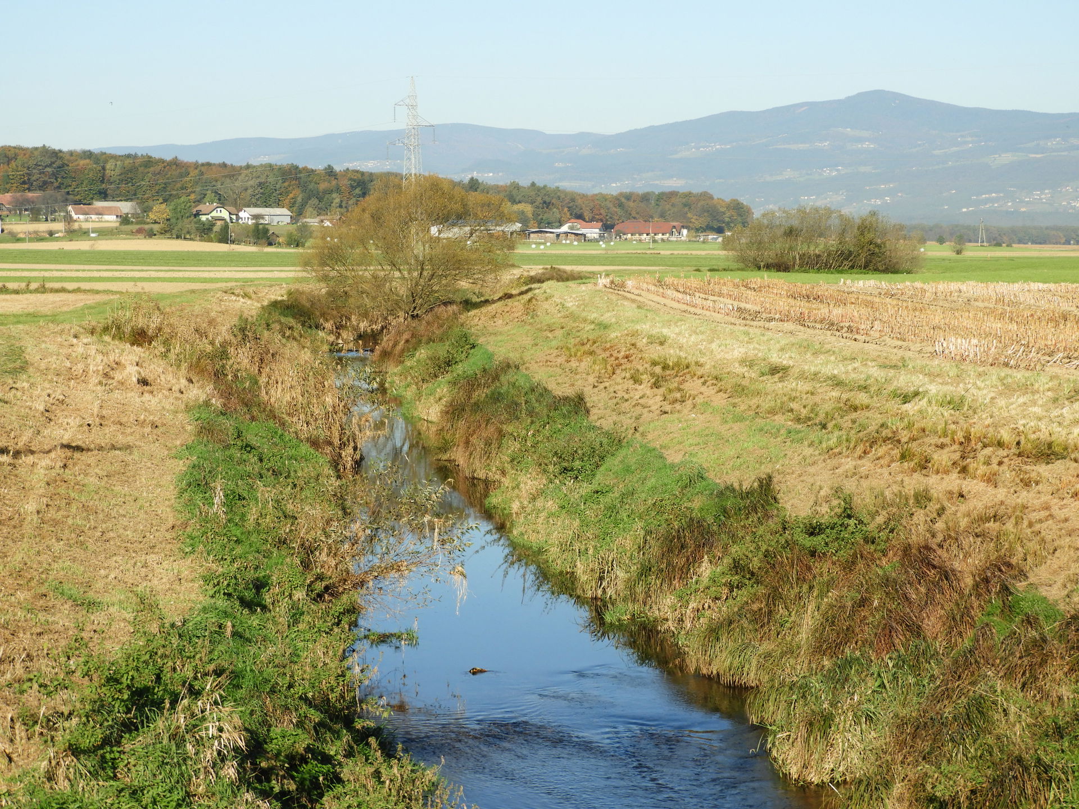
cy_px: 404
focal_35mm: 85
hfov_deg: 23.0
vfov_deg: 17.4
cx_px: 540
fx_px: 2649
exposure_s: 1/500
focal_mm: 15.2
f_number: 4.5
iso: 100
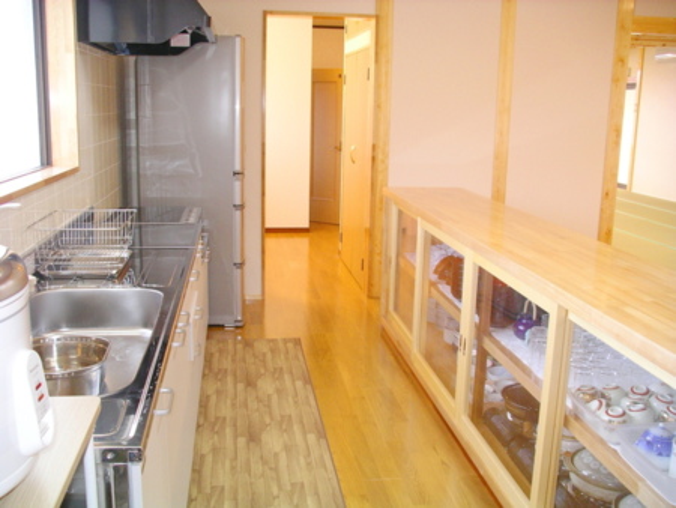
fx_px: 723
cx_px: 338
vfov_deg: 38.7
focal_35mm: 37
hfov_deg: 50.1
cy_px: 254
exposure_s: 1/40
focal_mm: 7.8
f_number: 2.8
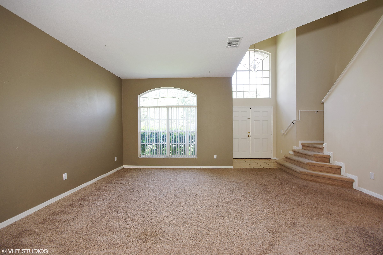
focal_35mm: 16
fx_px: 170
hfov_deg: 96.8
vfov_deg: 73.6
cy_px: 128
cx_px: 192
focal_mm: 11
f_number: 7.1
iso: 200
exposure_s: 1/10
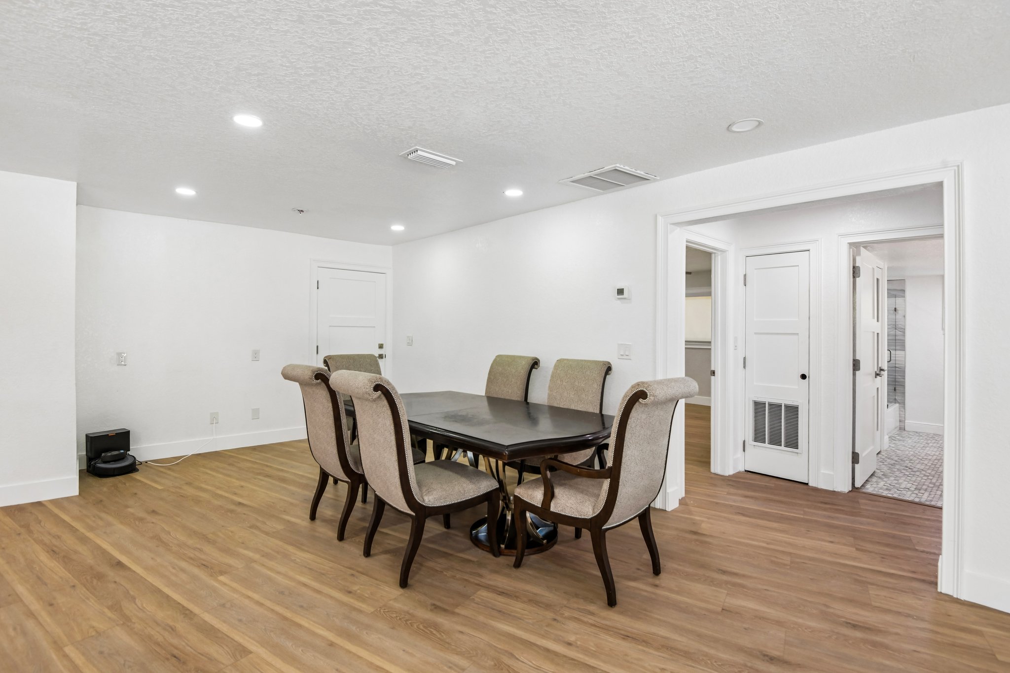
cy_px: 336
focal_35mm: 16
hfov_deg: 96.7
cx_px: 505
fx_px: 449
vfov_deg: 73.7
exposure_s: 1/25
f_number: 8
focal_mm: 16
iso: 400
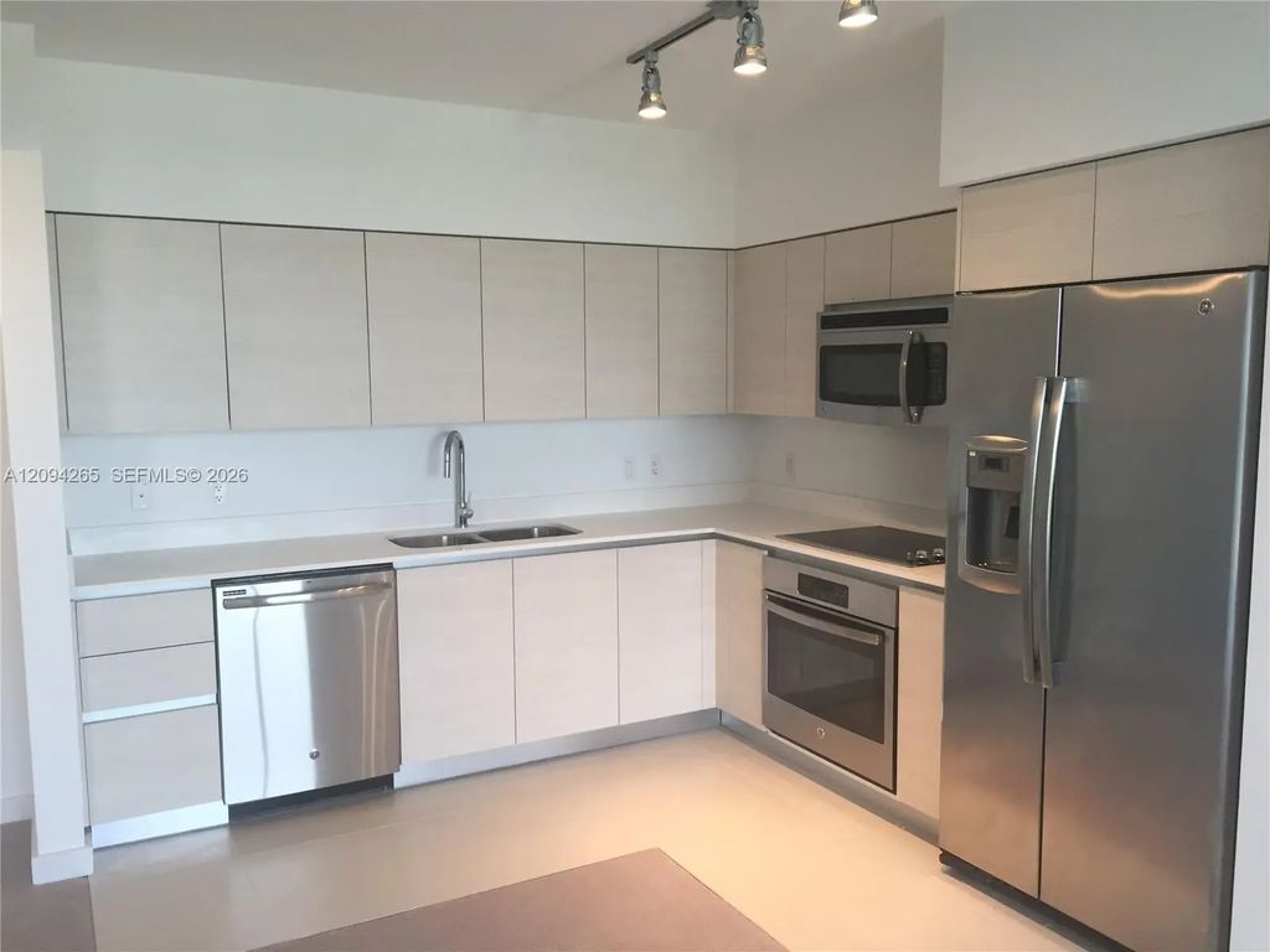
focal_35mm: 29
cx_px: 635
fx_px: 1064
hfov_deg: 61.7
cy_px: 476
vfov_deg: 48.2
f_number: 2.2
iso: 32
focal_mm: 4.15
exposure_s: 1/30
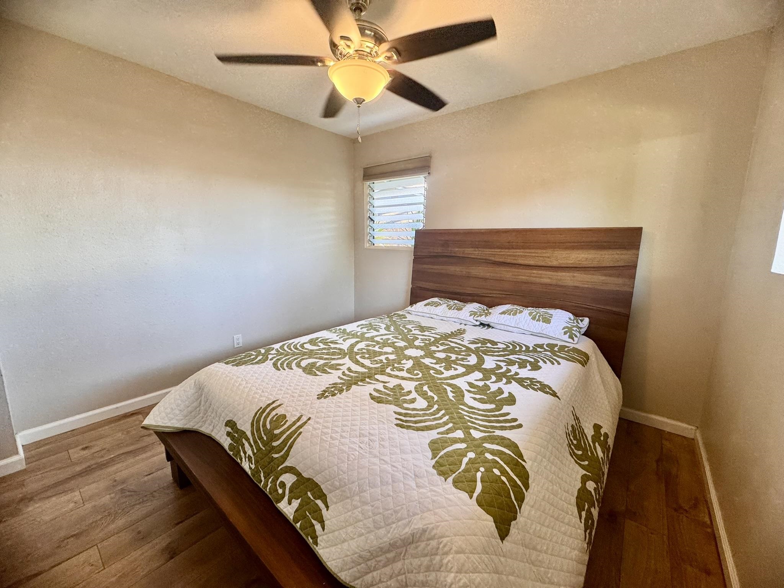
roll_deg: -0.6
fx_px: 317
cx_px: 392
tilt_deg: -10.3
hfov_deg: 102.1
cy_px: 294
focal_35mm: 14
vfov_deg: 85.7
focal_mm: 2.22
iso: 200
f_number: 2.2
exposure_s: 1/60
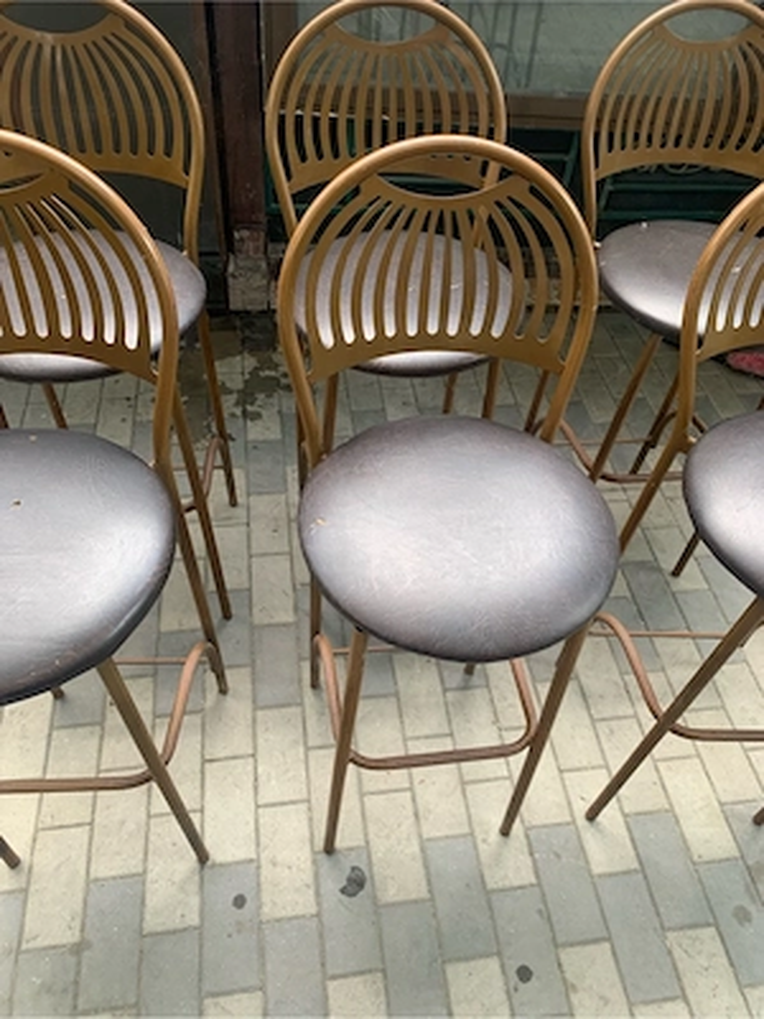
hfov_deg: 53.1
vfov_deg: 67.3
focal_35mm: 26
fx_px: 765
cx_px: 382
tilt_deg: -48.1
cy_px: 510
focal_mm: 4.25
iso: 80
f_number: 1.8
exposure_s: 1/121
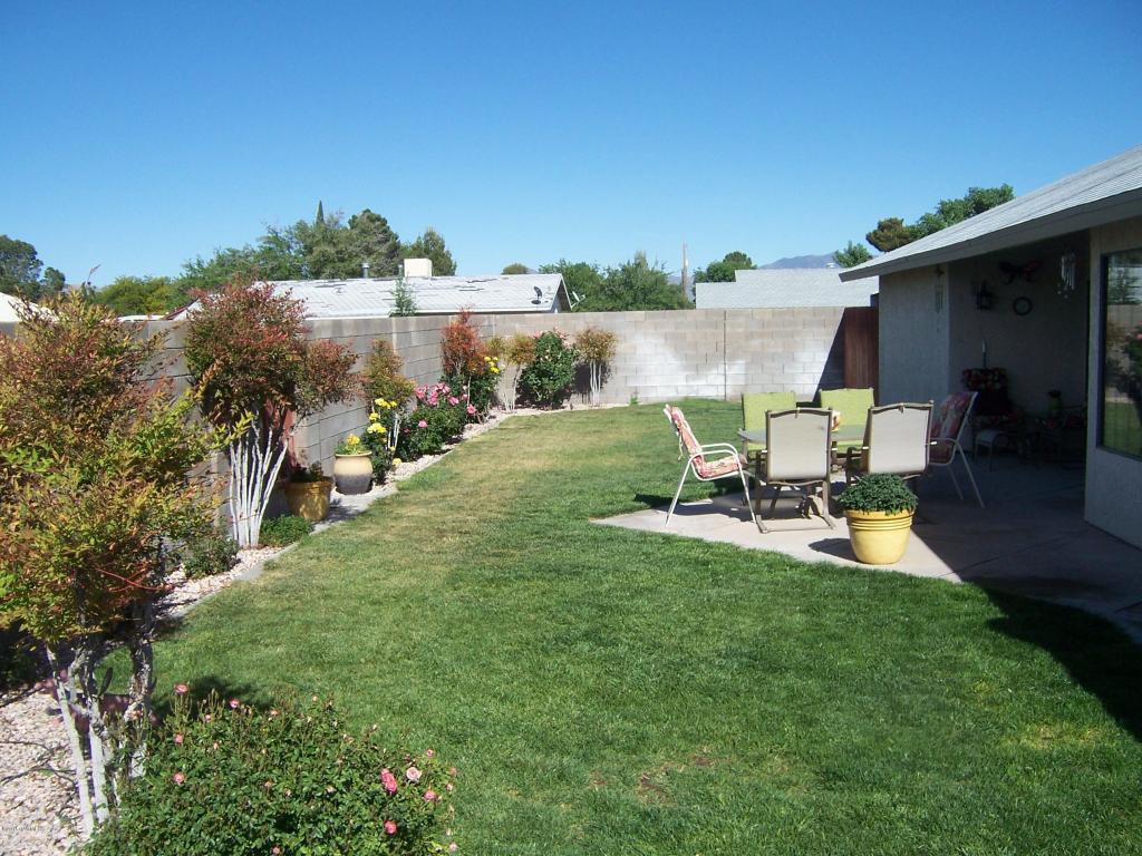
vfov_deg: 42.9
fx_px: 1089
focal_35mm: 33
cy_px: 428
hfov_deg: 55.4
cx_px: 571
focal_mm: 5.5
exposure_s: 1/750
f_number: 4
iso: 80
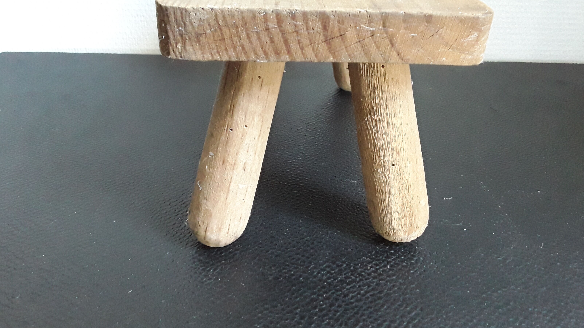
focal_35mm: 30
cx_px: 295
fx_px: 465
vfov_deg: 38.7
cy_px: 124
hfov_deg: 64.3
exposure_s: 1/60
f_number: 1.9
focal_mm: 2.91
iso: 400
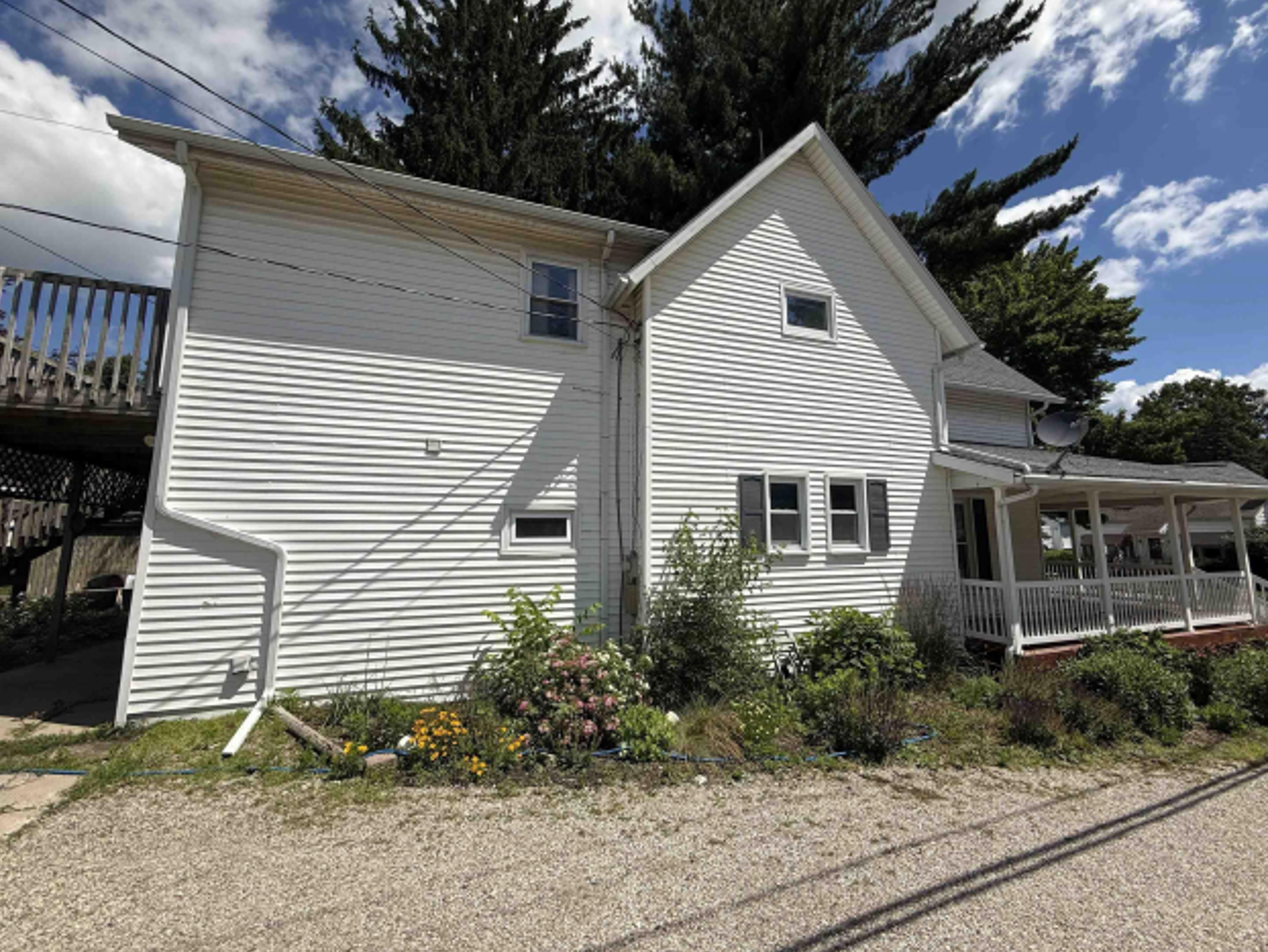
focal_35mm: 15
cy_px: 461
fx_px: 550
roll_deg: +0.2
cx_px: 666
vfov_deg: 81.8
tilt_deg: +8.7
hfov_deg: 98.1
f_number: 2.2
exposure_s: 1/4762
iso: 50
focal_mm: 2.22
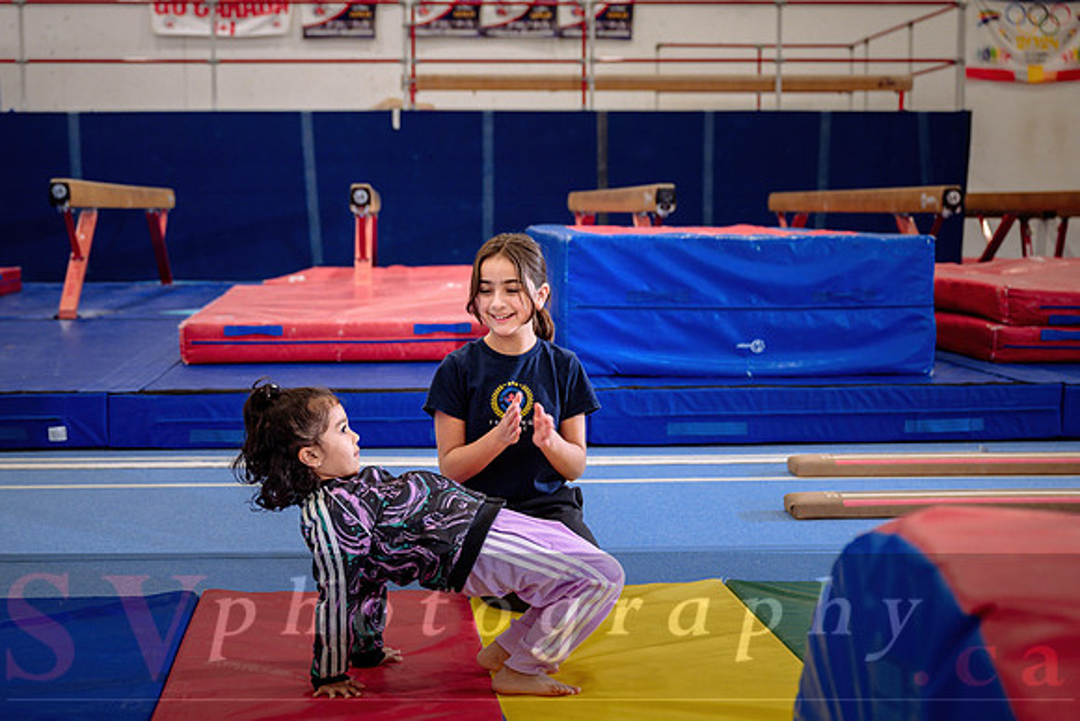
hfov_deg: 36.3
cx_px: 473
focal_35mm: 55
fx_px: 1645
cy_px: 400
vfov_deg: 24.7
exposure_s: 1/160
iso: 800
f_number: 3.5
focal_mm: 48
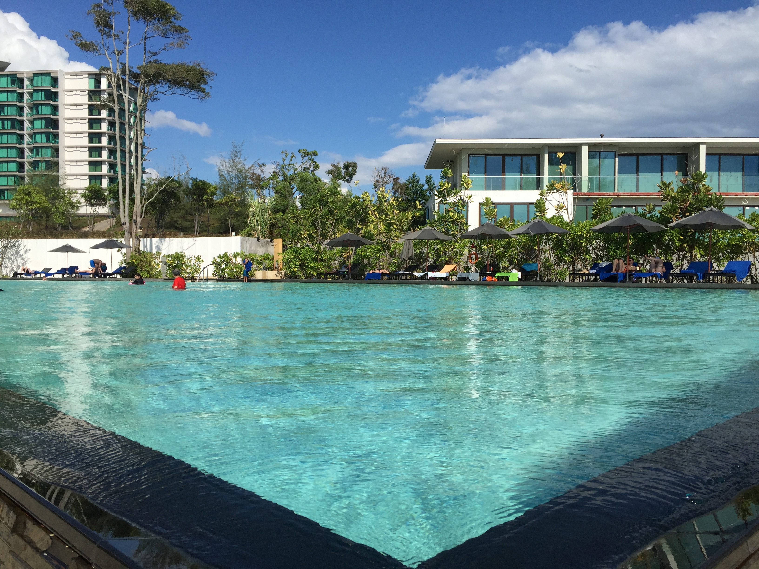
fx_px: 636
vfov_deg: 48.2
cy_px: 284
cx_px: 380
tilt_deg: +0.0
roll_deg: -0.8
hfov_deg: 61.7
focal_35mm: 29
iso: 32
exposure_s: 1/3300
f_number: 2.2
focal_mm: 4.15
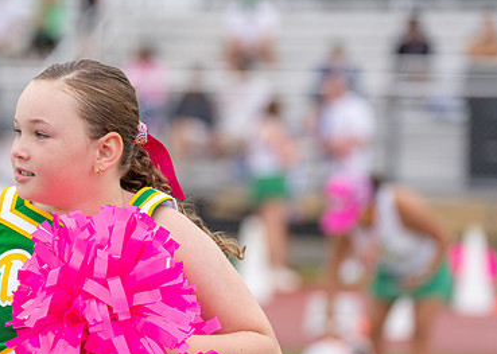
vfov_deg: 7.0
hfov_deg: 9.9
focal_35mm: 204
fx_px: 2877
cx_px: 149
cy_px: 217
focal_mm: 118
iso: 500
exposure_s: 1/2000
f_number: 2.8
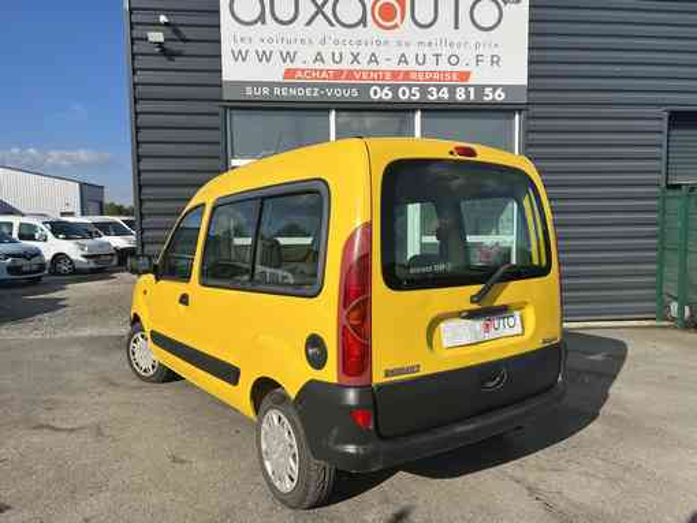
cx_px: 348
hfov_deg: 67.3
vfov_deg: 53.1
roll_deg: +0.6
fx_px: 524
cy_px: 262
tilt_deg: -4.7
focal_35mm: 26
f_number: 1.5
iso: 50
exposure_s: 1/5882
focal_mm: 5.7
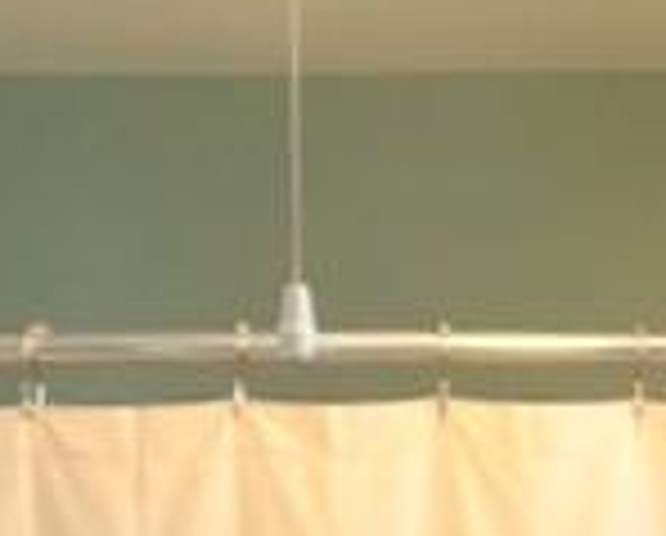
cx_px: 1170
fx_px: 2410
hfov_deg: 14.1
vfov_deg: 11.9
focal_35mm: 122
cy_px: 874
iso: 64
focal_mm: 4.15
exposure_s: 1/30
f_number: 2.2
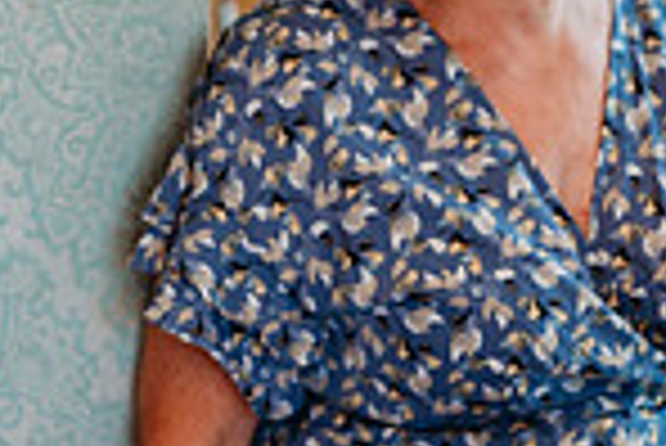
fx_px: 6166
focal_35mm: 333
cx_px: 63
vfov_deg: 4.1
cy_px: -77
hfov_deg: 6.2
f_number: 2
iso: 280
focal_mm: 85
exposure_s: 1/200
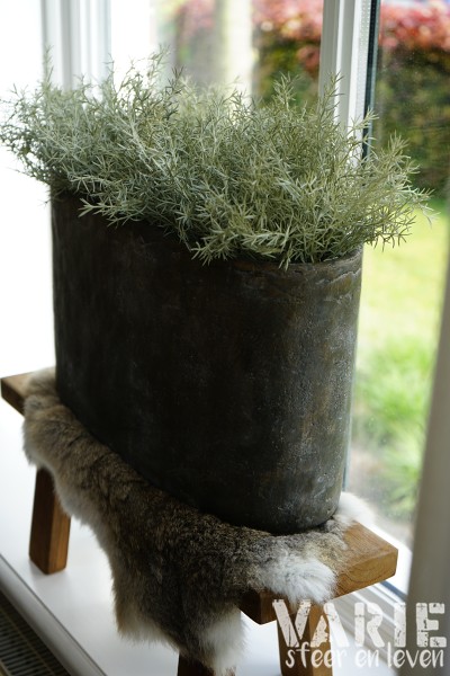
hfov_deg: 25.1
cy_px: 338
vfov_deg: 36.9
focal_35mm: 54
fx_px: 1012
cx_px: 225
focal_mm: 54
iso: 160
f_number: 5
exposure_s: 1/60
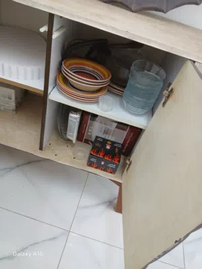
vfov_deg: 67.3
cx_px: 101
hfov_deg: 53.1
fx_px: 202
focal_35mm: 26
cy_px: 134
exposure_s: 1/33.3
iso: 250
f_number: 1.8
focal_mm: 3.98
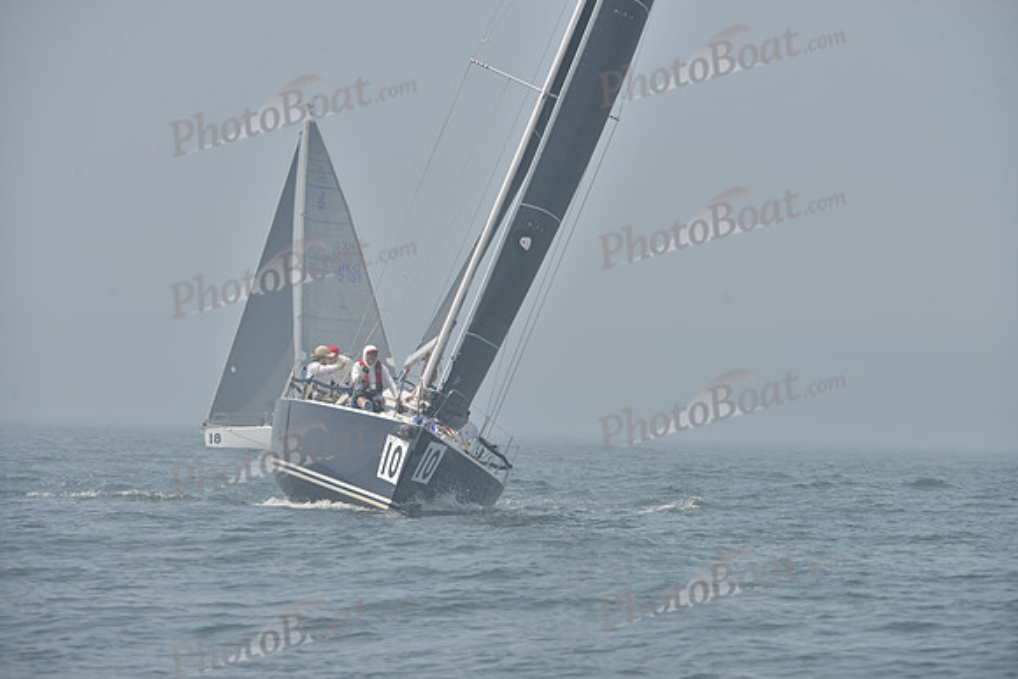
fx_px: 6788
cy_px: 340
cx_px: 509
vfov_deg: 5.7
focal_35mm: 240
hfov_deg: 8.6
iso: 280
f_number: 8
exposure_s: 1/1000
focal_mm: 240
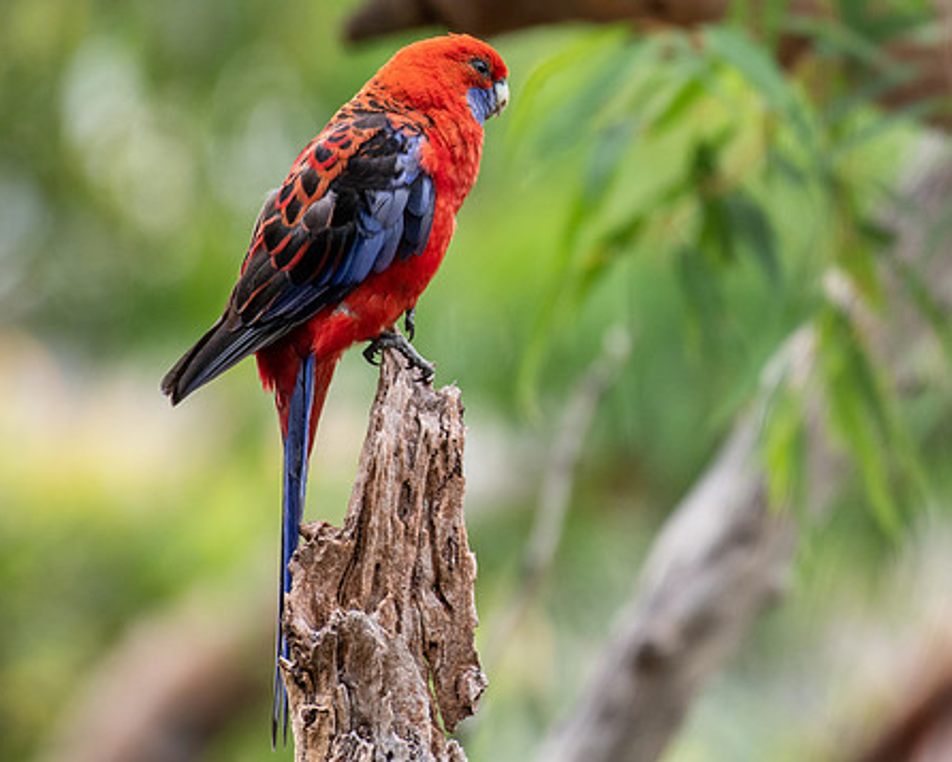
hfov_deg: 1.9
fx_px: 28069
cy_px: 227
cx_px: 657
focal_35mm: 996
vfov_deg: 1.6
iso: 500
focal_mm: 500
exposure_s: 1/200
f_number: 5.6
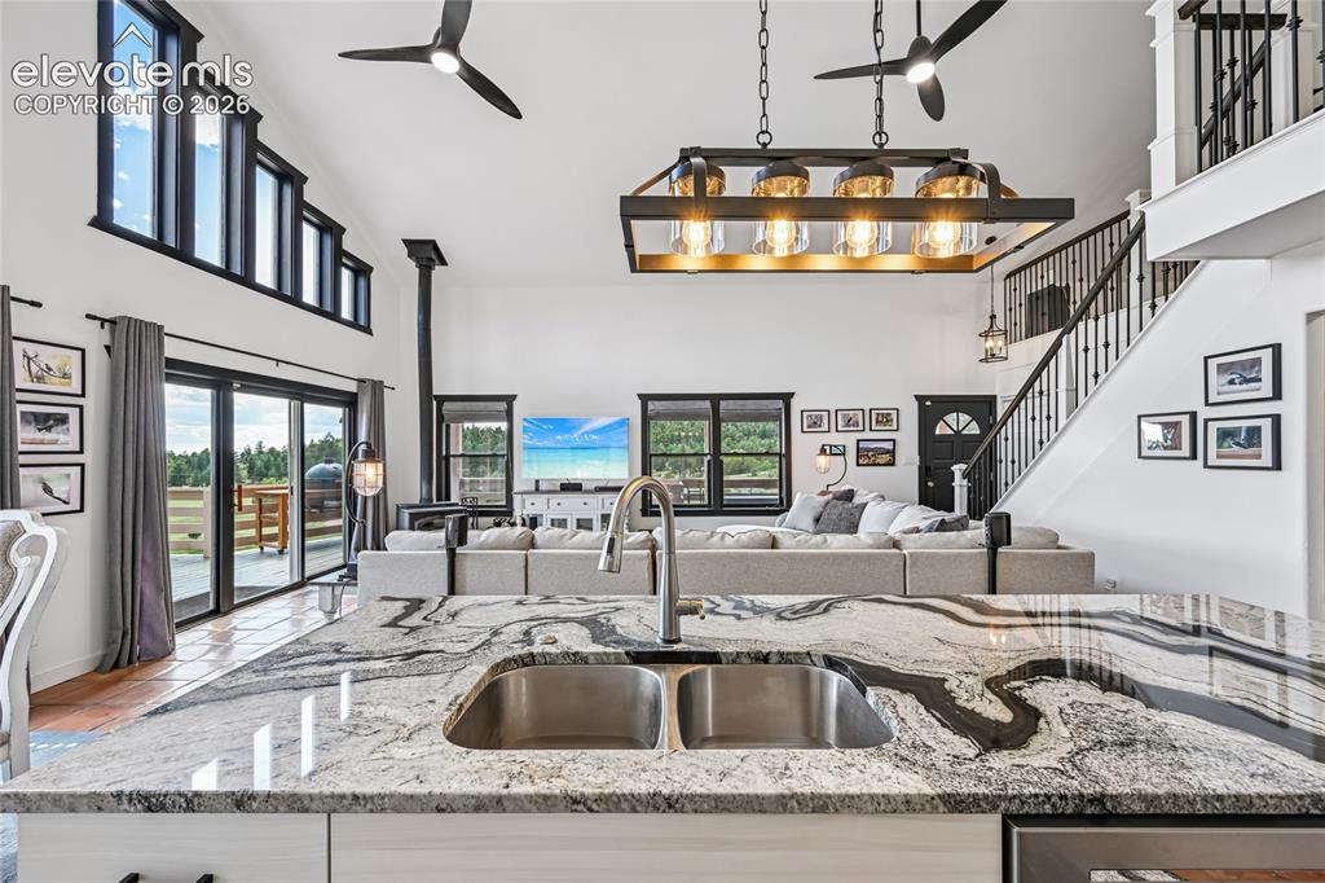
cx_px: 662
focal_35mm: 14
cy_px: 442
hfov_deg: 104.3
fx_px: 515
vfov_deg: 81.2
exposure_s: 1/15
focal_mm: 14
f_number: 9
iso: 280
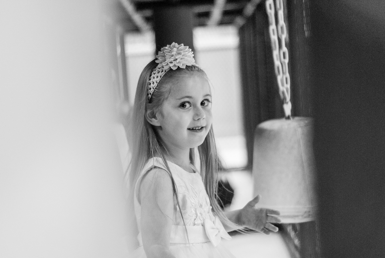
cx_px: 192
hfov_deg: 27.0
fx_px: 803
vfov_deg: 18.2
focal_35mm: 75
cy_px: 129
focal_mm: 50
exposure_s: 1/125
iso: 250
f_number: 1.8
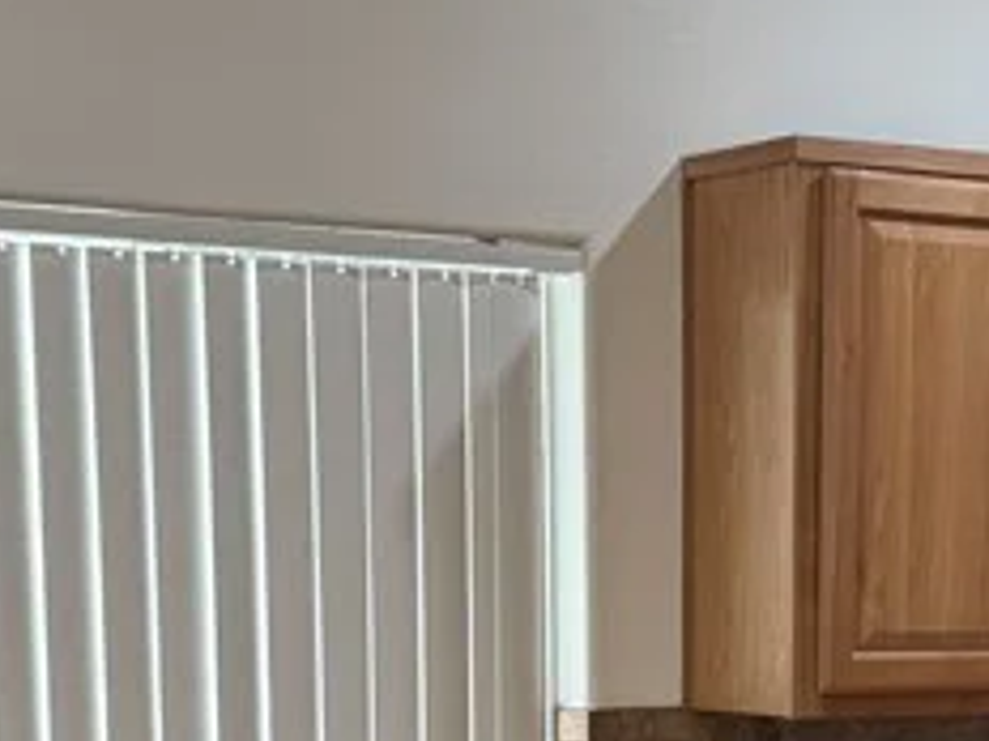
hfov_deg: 18.4
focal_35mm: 106
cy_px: 1052
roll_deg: +0.1
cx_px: 767
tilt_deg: -8.6
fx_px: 3028
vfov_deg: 13.3
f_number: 1.78
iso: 200
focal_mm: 6.76
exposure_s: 1/120
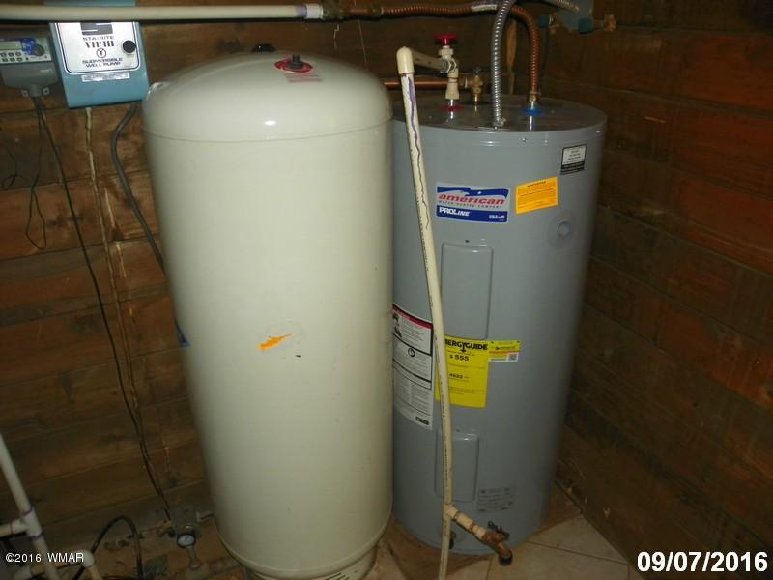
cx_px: 386
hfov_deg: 67.3
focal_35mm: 26
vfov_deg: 53.1
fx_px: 581
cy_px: 290
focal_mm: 4.6
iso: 200
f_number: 2.8
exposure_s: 1/30
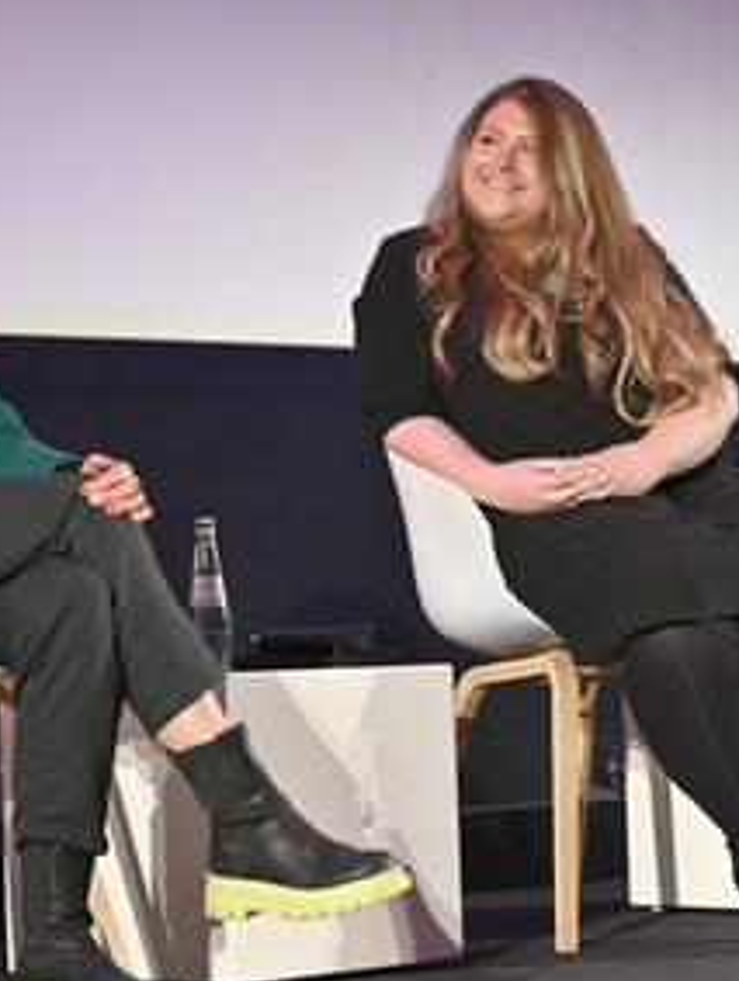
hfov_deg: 13.8
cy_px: 489
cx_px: 255
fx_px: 3039
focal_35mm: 107
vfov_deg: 18.4
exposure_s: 1/400
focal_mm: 70
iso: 3200
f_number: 2.8
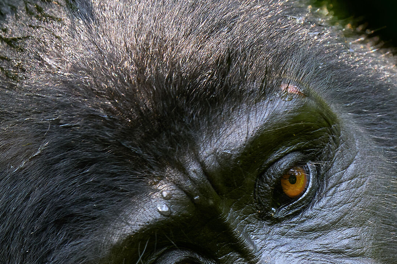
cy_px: 243
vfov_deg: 2.4
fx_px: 6296
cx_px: 253
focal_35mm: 571
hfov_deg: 3.6
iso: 2000
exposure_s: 1/100
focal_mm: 259
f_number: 7.1
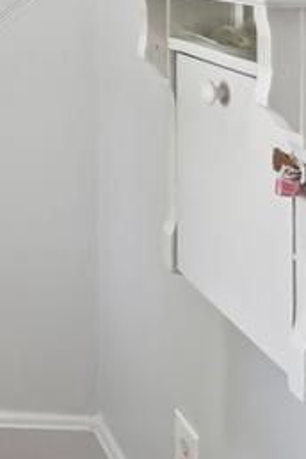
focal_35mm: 65
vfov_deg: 27.6
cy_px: -78
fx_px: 829
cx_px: -256
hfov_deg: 17.0
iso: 400
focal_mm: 14
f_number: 11
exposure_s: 1/10
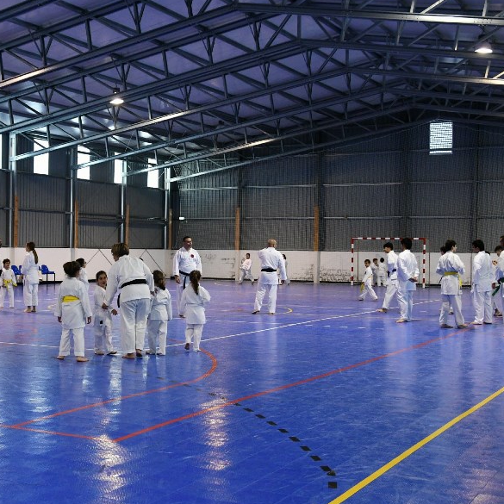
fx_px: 906
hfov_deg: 30.9
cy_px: 256
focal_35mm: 55
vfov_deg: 31.1
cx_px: 169
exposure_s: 1/125
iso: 2000
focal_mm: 25
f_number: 4
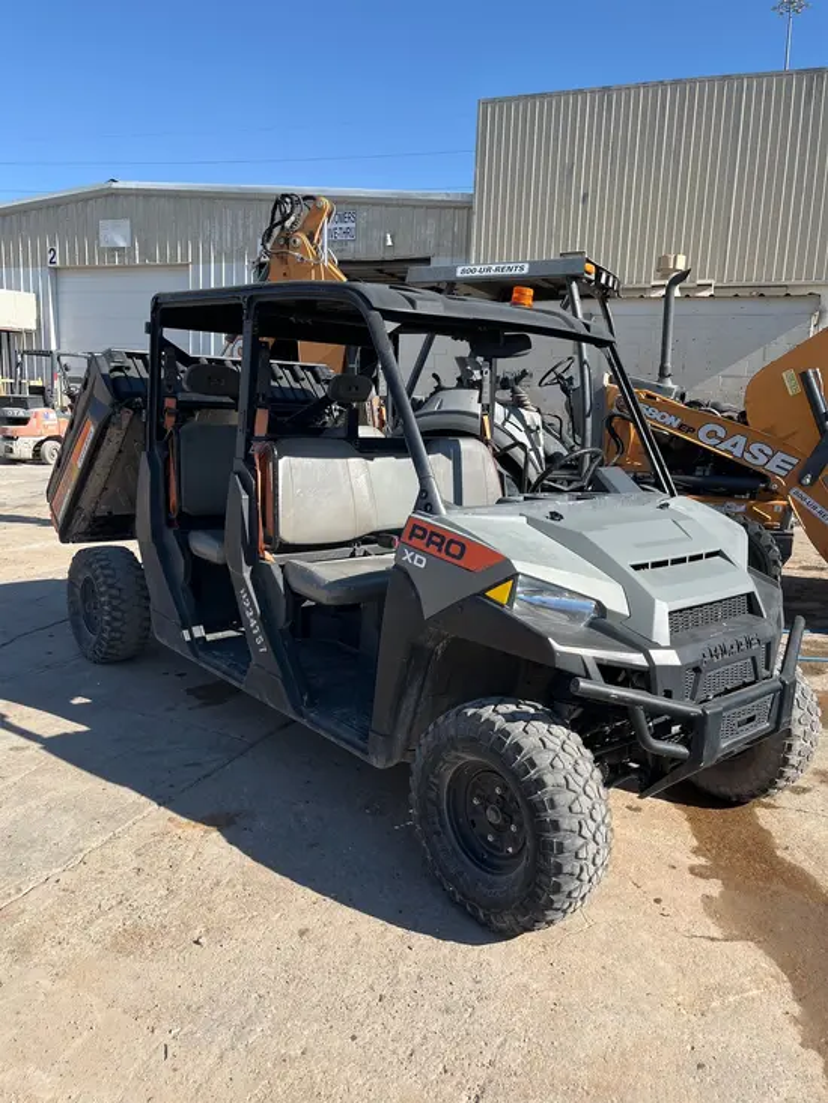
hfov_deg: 53.1
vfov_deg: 67.3
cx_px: 414
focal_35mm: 26
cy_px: 552
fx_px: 829
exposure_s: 1/2222
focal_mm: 5.1
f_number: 1.6
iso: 50
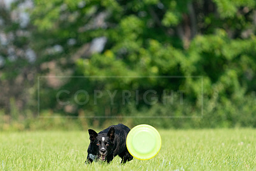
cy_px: 108
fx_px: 4097
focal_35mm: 576
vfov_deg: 2.4
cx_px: 98
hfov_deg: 3.6
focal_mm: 400
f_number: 6.3
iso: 2000
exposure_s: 1/4000
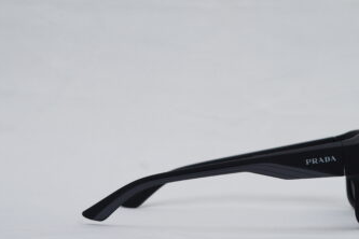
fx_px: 897
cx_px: 268
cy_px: 155
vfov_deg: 15.2
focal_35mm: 90
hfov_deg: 22.4
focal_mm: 50
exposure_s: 1/160
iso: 100
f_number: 9
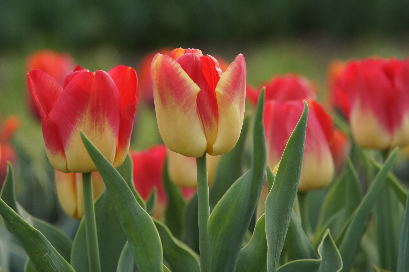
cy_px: 136
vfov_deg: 9.1
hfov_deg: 13.7
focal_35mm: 150
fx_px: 1703
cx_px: 204
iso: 200
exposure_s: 1/250
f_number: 5.6
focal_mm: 100
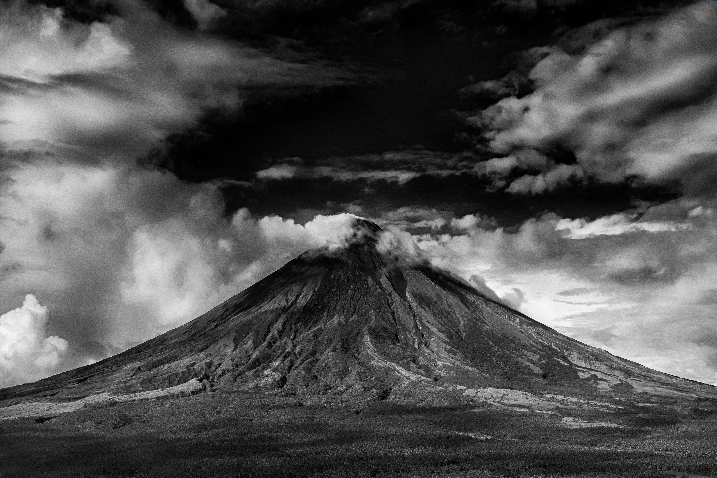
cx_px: 358
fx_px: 627
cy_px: 239
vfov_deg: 41.7
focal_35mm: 32
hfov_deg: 59.5
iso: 100
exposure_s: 1/500
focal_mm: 21
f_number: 7.1
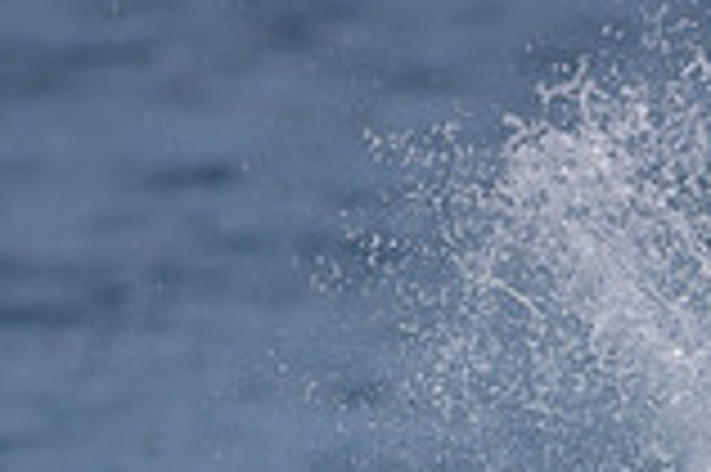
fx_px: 44391
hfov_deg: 0.9
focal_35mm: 2250
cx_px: 960
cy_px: 946
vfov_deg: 0.6
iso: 110
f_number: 5.6
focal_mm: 500
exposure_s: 1/2000
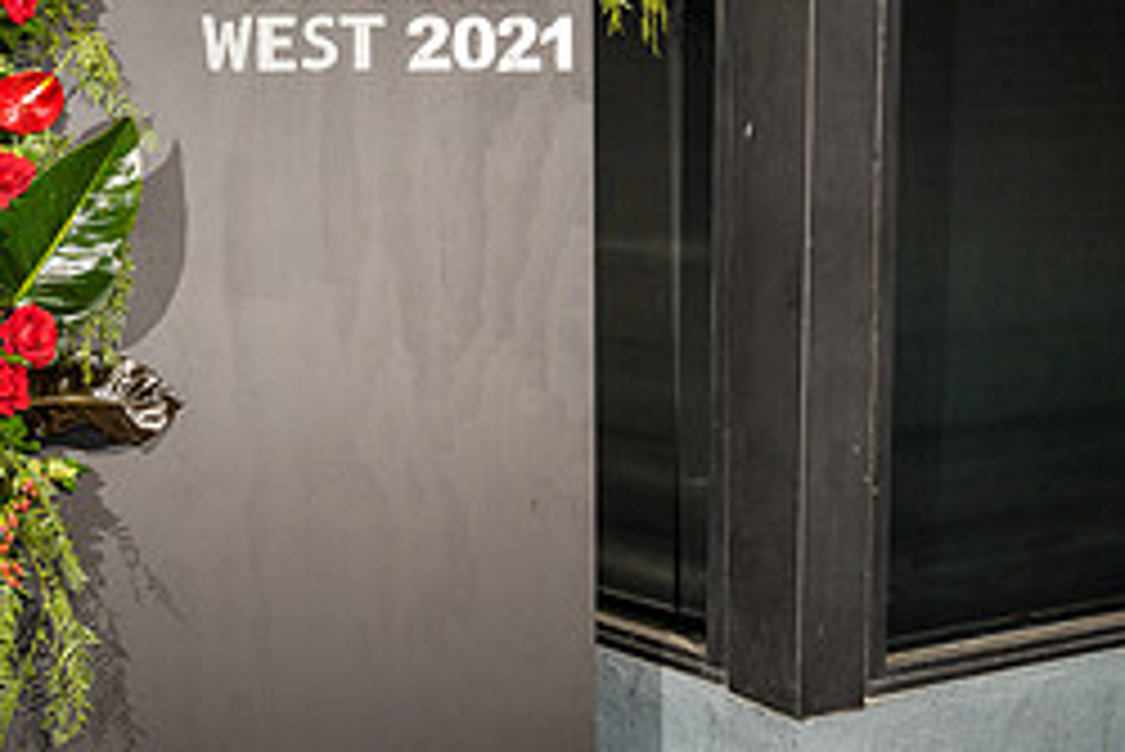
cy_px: 290
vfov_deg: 23.4
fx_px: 1813
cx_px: 176
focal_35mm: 58
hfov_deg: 33.2
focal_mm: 25
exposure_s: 1/250
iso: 500
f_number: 2.8
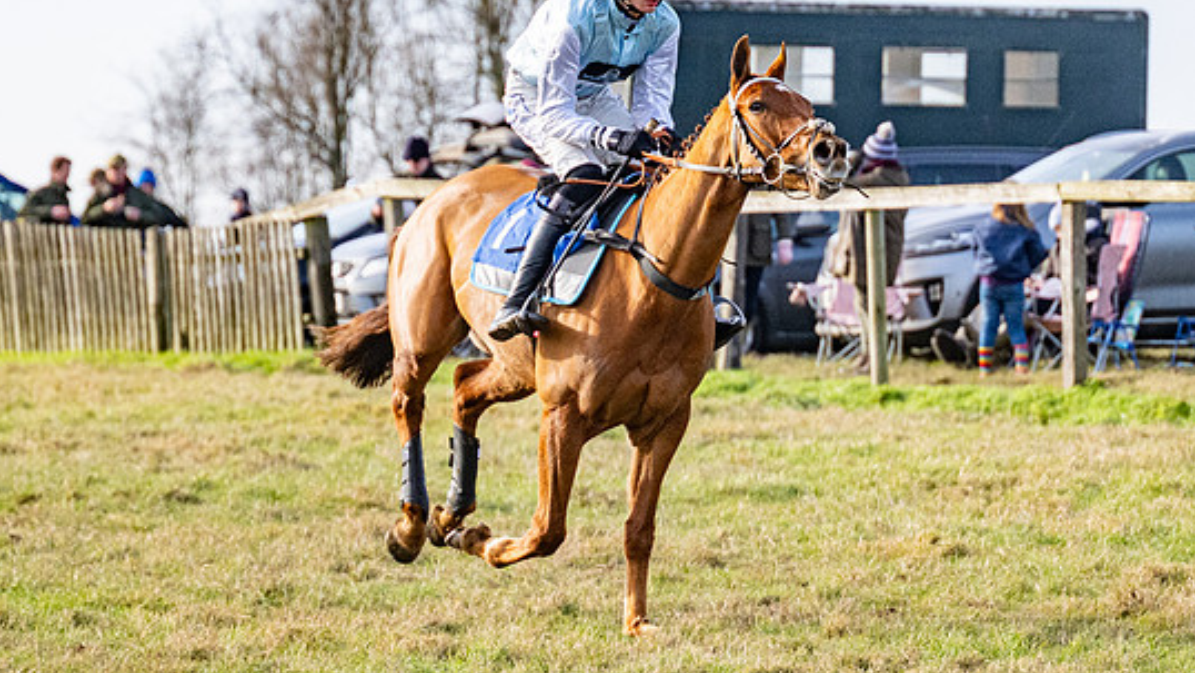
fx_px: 10333
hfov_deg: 6.6
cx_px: 579
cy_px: 303
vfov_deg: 3.7
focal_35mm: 326
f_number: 4
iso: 800
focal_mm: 140
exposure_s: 1/5000
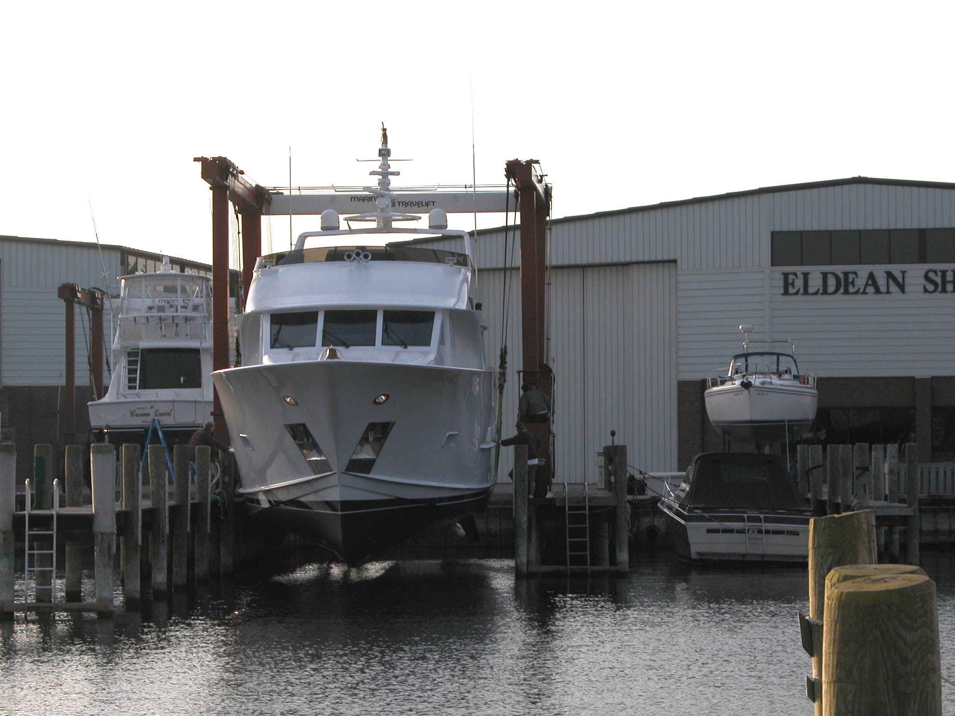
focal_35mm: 114
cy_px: 376
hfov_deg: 17.3
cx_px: 524
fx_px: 3145
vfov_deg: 13.0
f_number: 5.1
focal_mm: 25.4
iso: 100
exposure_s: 1/290
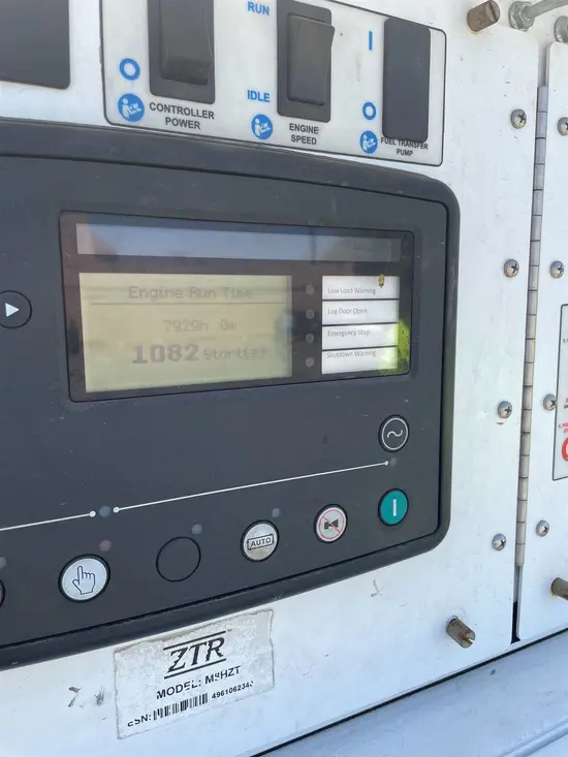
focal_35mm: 26
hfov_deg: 53.1
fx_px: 569
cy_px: 378
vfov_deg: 67.3
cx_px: 284
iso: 32
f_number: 1.6
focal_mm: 4.2
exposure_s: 1/1195
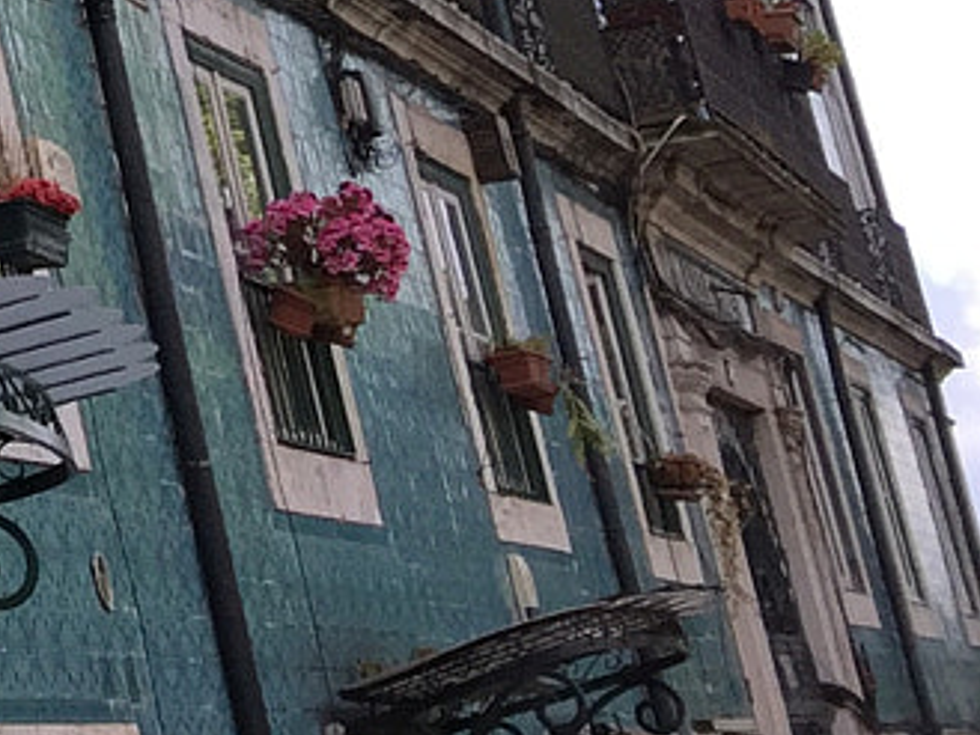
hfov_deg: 11.6
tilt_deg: +22.7
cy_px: -684
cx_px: -1355
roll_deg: +4.3
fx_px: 3993
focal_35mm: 141
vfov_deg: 9.9
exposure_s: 1/682
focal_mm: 4.15
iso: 32
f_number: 2.2
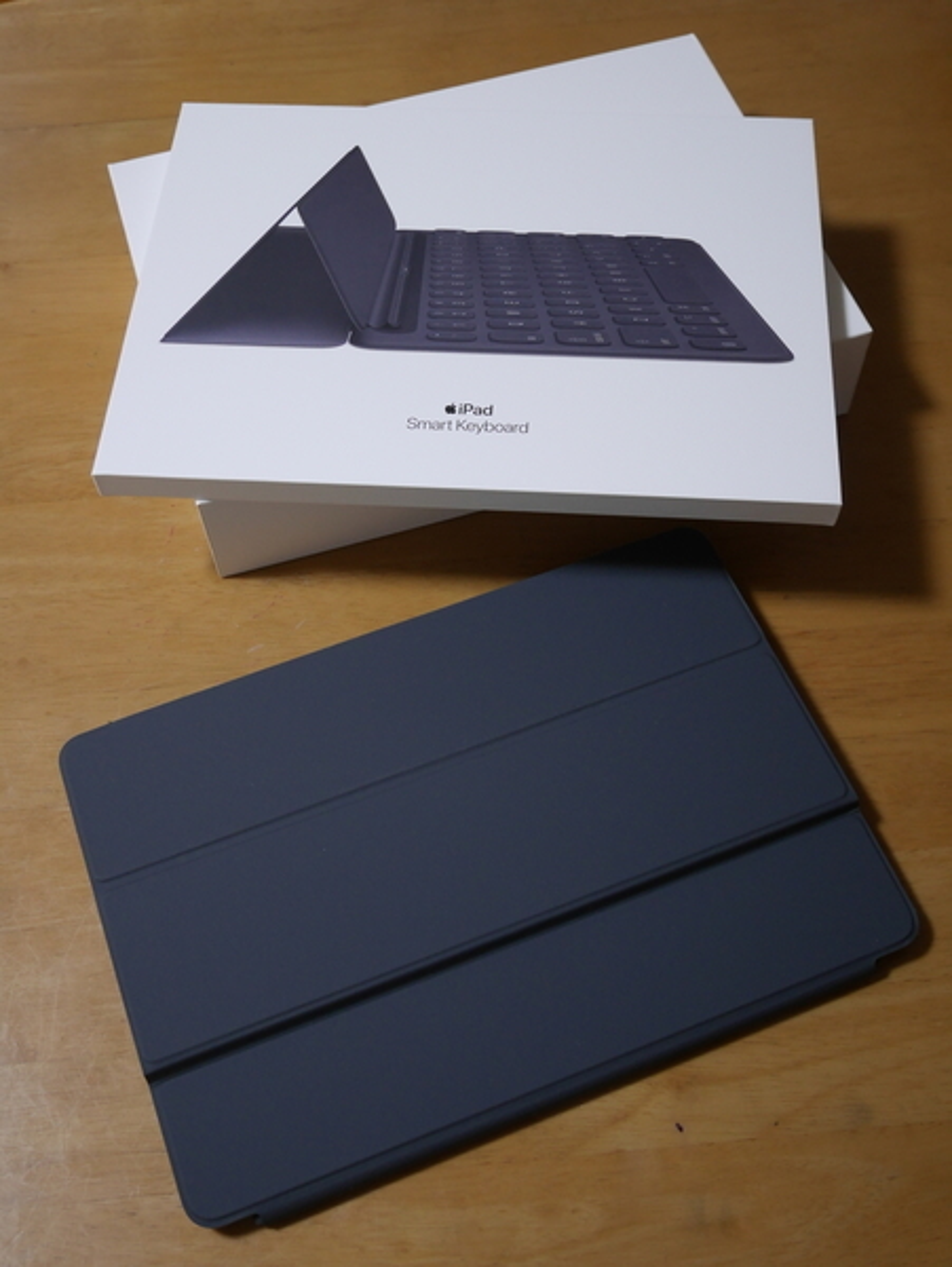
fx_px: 1465
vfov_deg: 46.8
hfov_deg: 36.0
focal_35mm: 40
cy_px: 634
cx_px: 476
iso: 800
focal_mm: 20
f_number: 4.6
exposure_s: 1/30
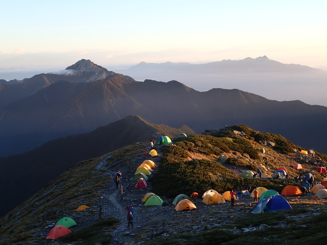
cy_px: 122
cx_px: 164
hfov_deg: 38.9
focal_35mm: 49
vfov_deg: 29.7
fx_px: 463
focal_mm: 8.99
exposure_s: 1/125
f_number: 3.2
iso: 100
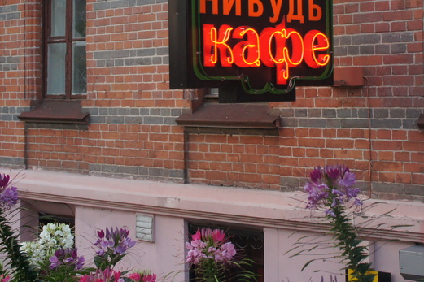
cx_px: 301
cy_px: 35
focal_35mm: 76
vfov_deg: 17.7
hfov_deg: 26.4
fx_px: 895
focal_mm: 22
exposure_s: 1/250
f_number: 5.6
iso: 640
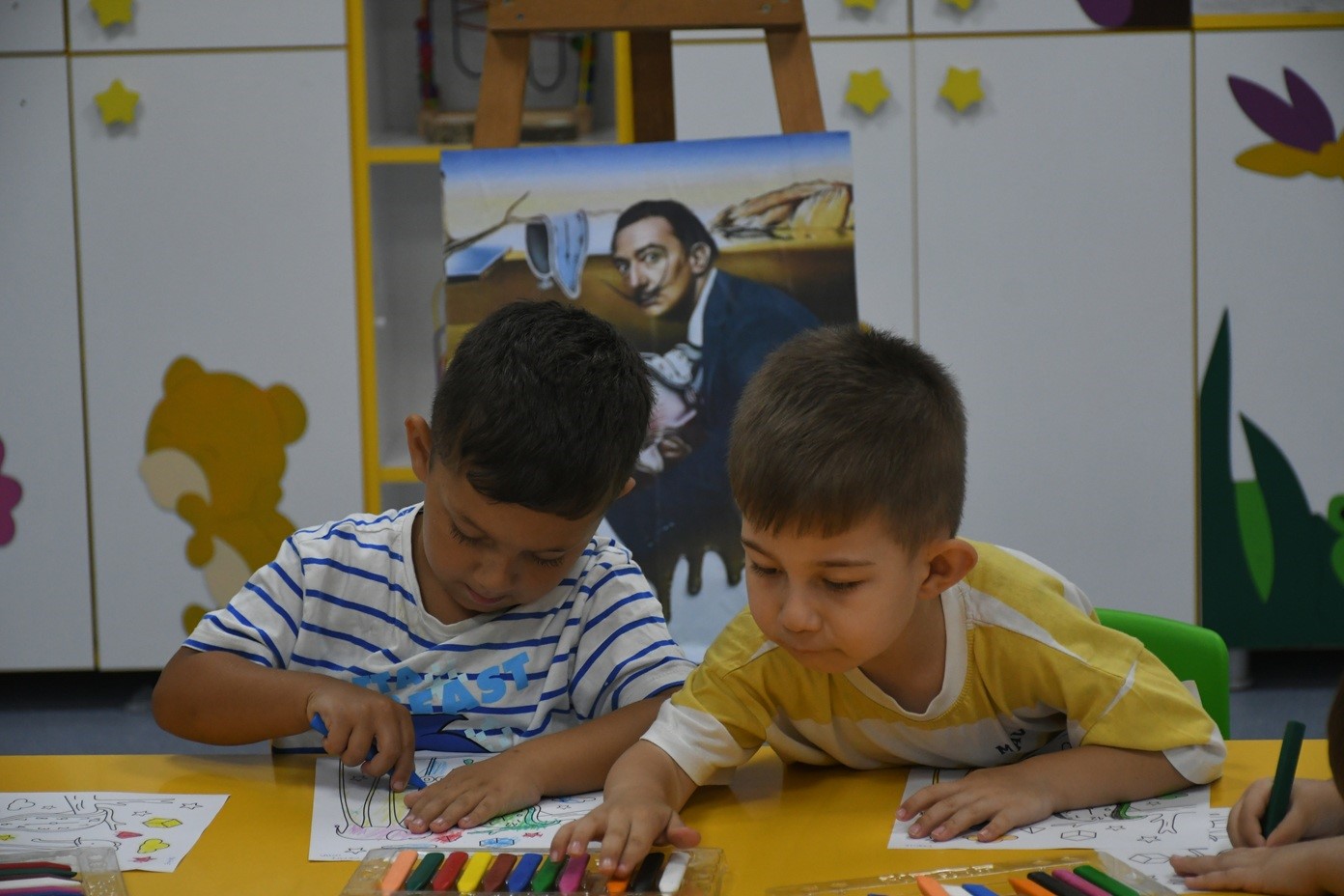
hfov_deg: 18.3
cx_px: 672
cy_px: 448
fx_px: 4181
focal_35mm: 112
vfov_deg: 12.2
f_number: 5
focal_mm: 75
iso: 1600
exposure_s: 1/250
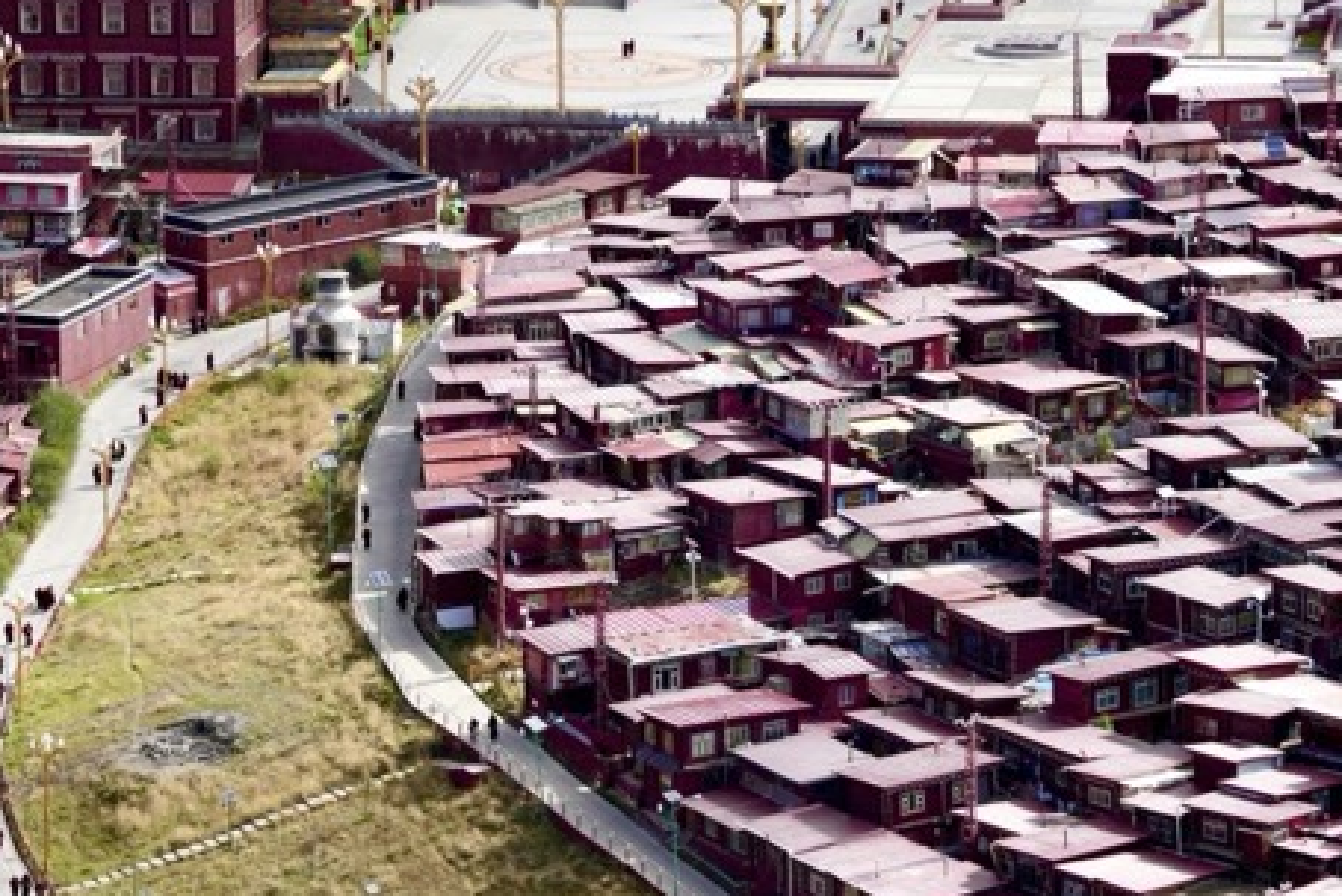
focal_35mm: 185
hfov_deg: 11.1
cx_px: 774
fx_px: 6898
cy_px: -115
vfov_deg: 7.4
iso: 100
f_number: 6.3
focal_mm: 70
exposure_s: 1/200
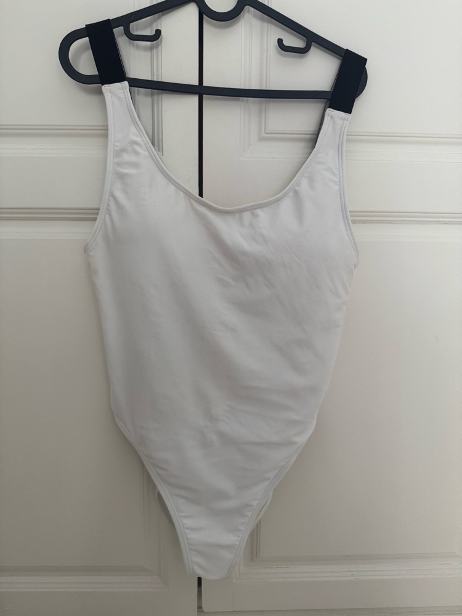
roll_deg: -0.3
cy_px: 308
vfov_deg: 71.6
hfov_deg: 56.8
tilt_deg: -7.3
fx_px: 427
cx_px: 231
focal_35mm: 24
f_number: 1.78
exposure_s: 1/93
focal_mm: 6.76
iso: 200
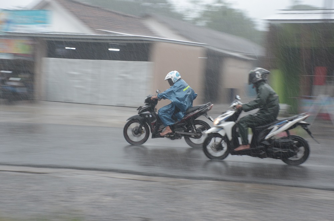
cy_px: 110
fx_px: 555
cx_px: 167
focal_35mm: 60
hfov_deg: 33.5
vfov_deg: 22.5
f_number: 9
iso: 1250
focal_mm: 40
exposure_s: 1/80
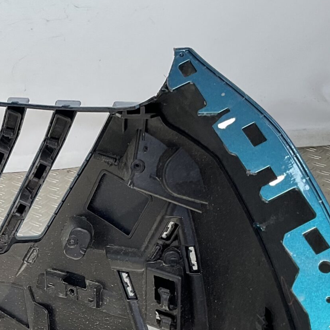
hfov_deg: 21.0
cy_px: 333
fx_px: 852
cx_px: -15
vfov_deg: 21.1
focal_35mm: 79
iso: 16
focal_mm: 3
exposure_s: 1/127
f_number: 1.8
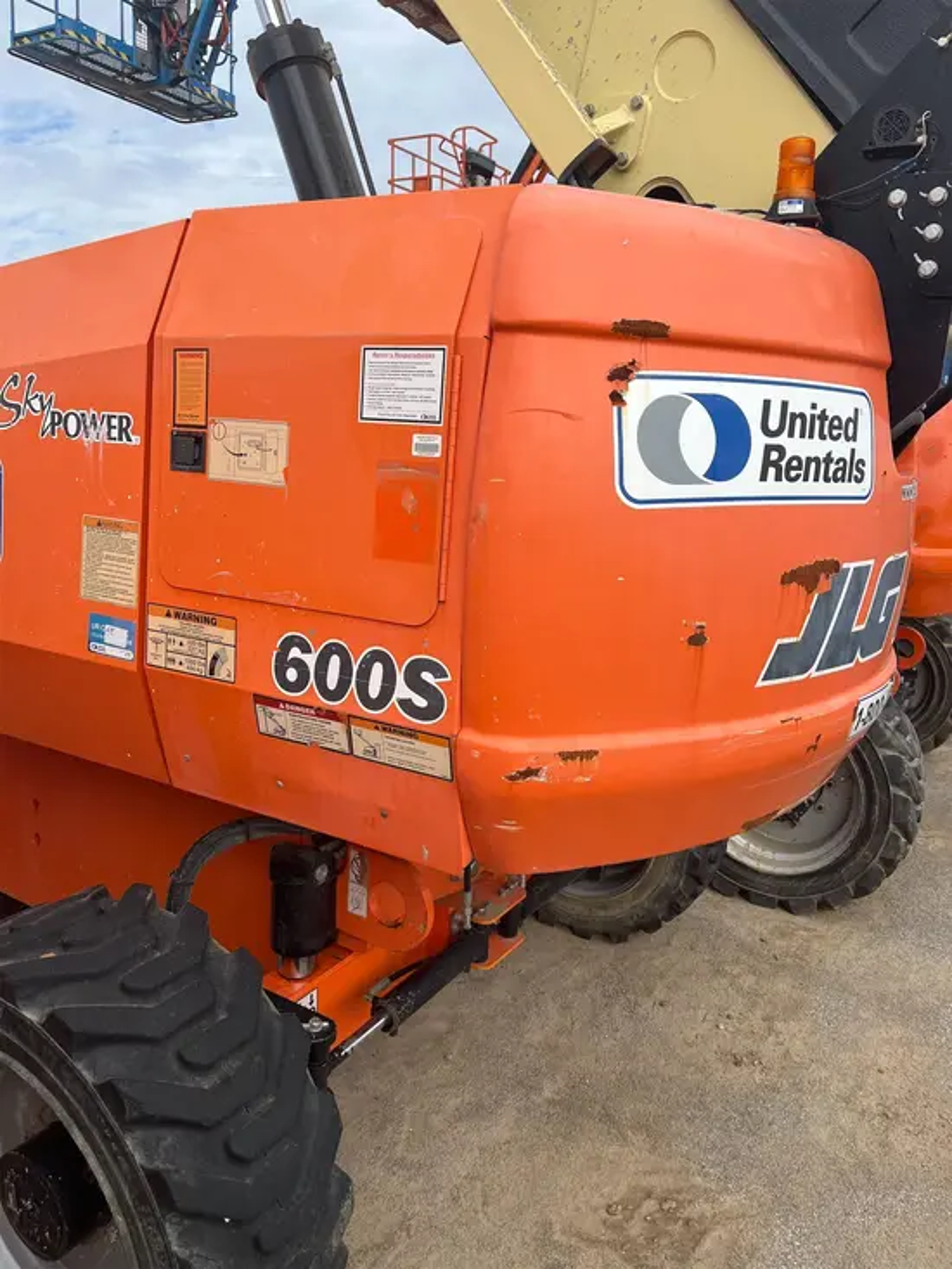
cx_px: 476
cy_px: 634
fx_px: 953
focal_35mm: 26
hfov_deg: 53.1
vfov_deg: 67.3
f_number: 1.6
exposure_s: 1/2309
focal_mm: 5.1
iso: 50
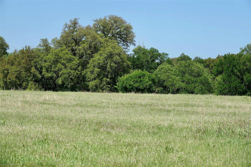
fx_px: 802
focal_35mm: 115
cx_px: 126
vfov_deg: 11.9
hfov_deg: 17.8
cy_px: 84
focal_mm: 42.08
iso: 100
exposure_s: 1/800
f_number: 4
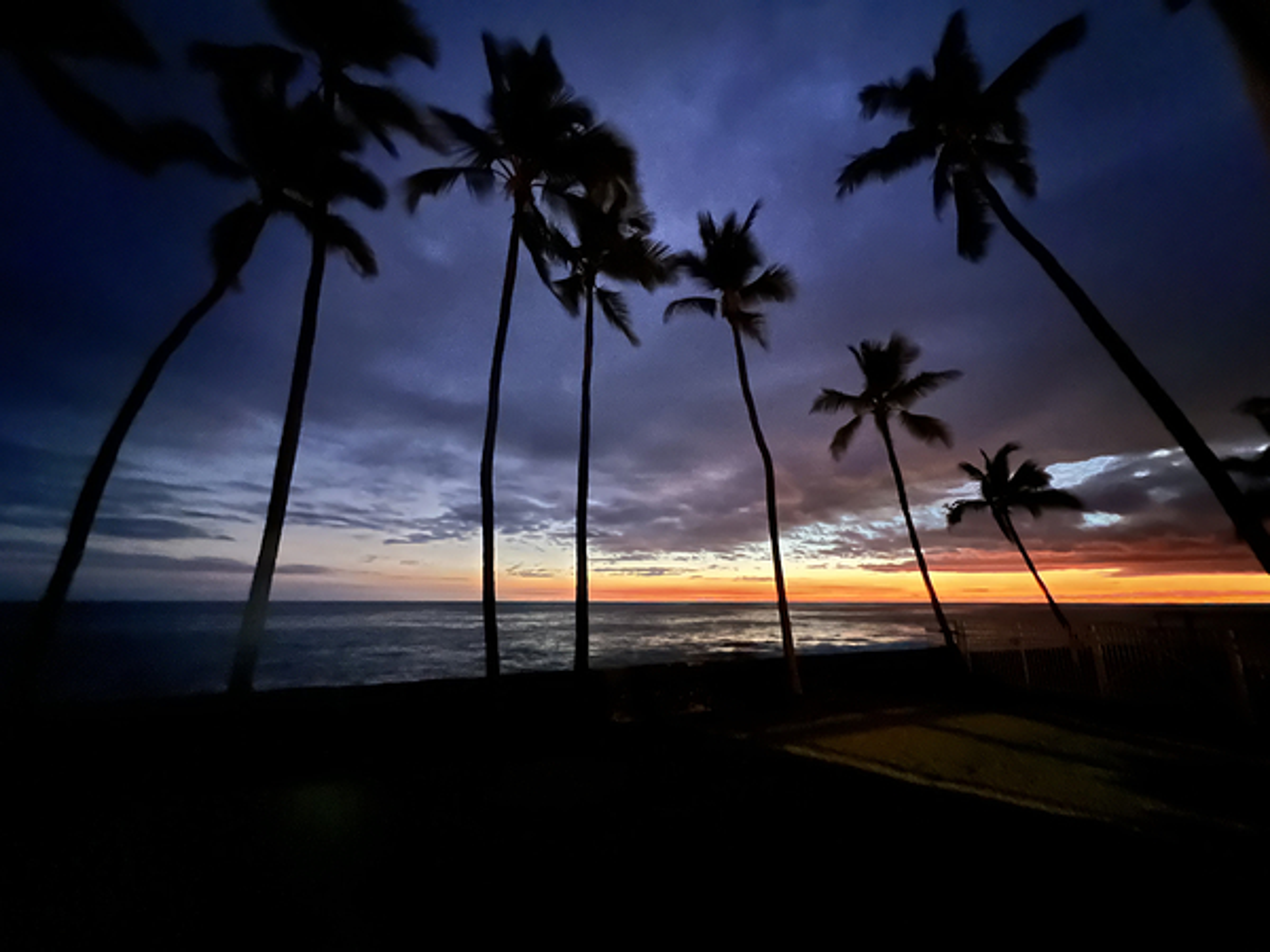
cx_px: 635
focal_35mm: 13
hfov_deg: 106.2
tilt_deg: +12.9
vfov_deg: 89.9
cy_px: 476
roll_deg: +0.0
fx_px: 477
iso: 2500
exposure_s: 1/4
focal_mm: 1.57
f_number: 1.8
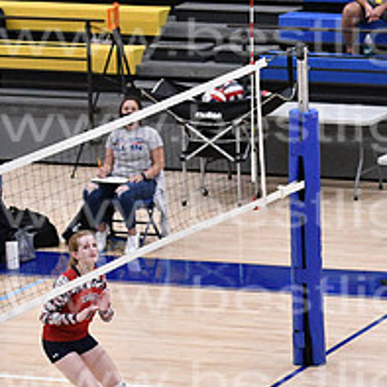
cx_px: 452
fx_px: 3327
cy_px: 343
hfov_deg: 6.6
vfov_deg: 6.6
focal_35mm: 263
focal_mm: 70
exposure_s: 1/1000
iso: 6400
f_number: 3.2
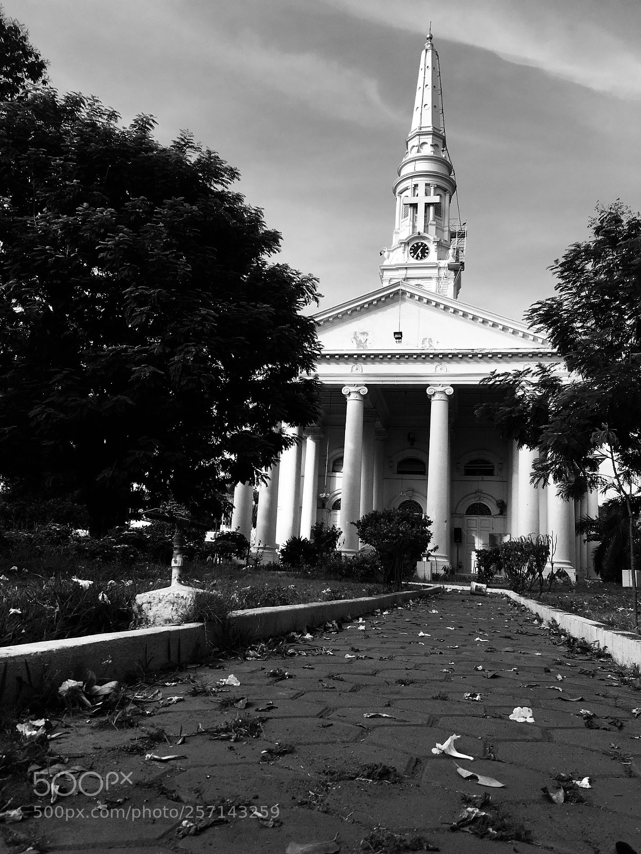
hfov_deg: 48.2
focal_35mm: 29
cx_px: 320
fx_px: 716
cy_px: 427
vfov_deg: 61.7
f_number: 2.2
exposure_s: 1/523
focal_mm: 4.15
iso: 25
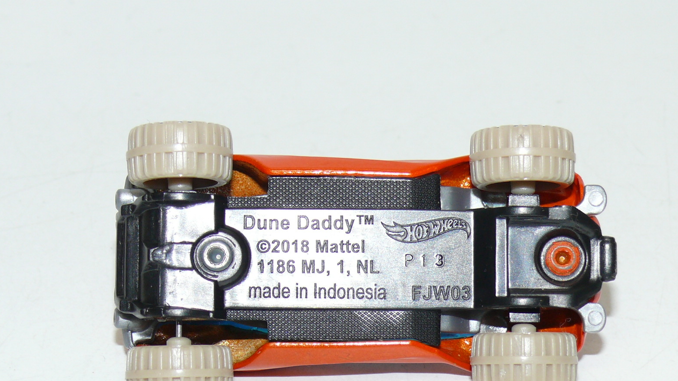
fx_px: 2067
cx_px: 344
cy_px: 253
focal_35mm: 115
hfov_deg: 18.6
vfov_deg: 10.5
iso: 100
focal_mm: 13.4
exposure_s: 1/30
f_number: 4
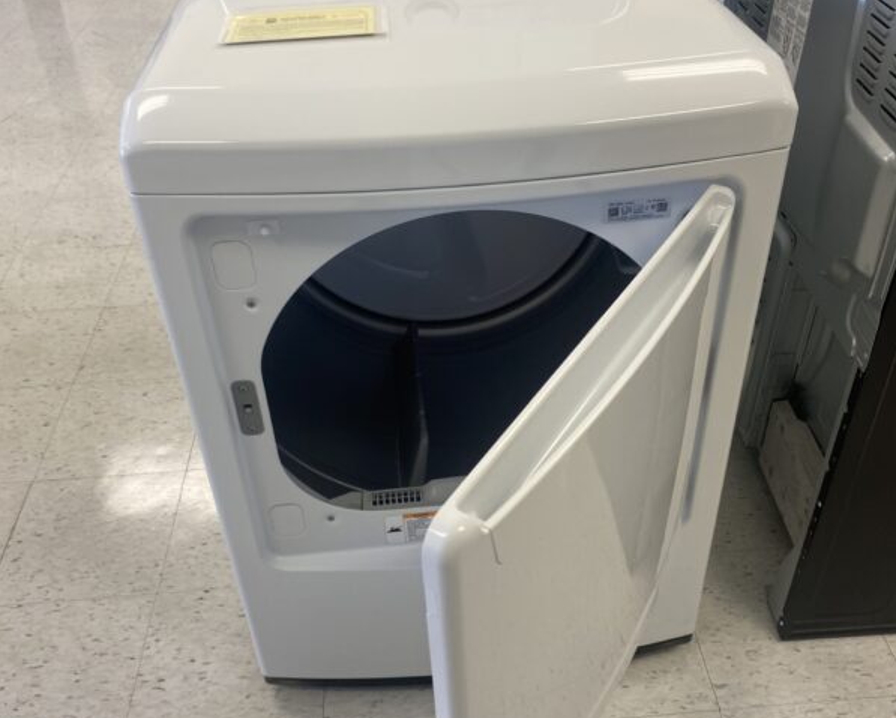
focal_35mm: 34
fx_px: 902
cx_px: 449
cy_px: 354
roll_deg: +2.2
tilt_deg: -36.5
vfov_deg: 43.4
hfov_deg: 52.8
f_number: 1.8
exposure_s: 1/64
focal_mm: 4.25
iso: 40
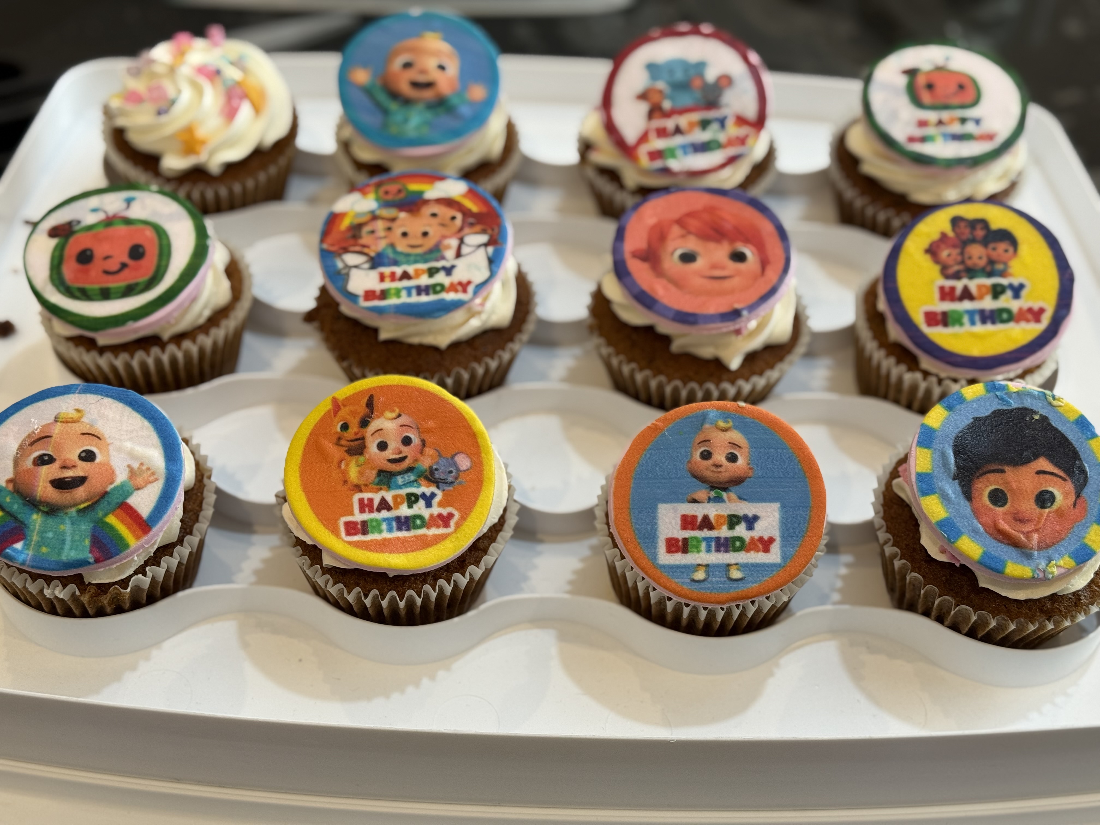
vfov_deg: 30.3
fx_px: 1525
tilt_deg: -48.4
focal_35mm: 48
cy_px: 412
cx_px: 550
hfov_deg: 39.7
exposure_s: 1/60
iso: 100
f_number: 1.78
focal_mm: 6.76
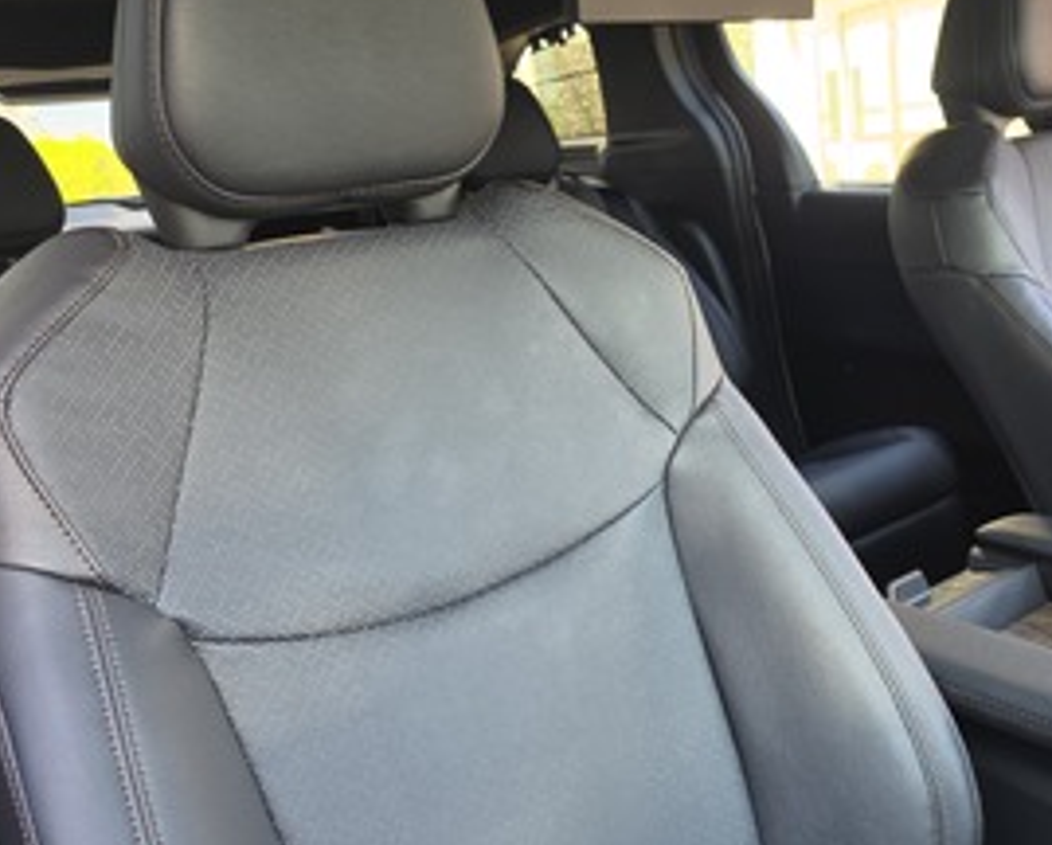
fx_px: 1091
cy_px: 436
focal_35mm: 35
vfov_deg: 42.3
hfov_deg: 50.7
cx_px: 684
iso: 125
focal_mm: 6.5
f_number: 1.4
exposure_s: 1/180
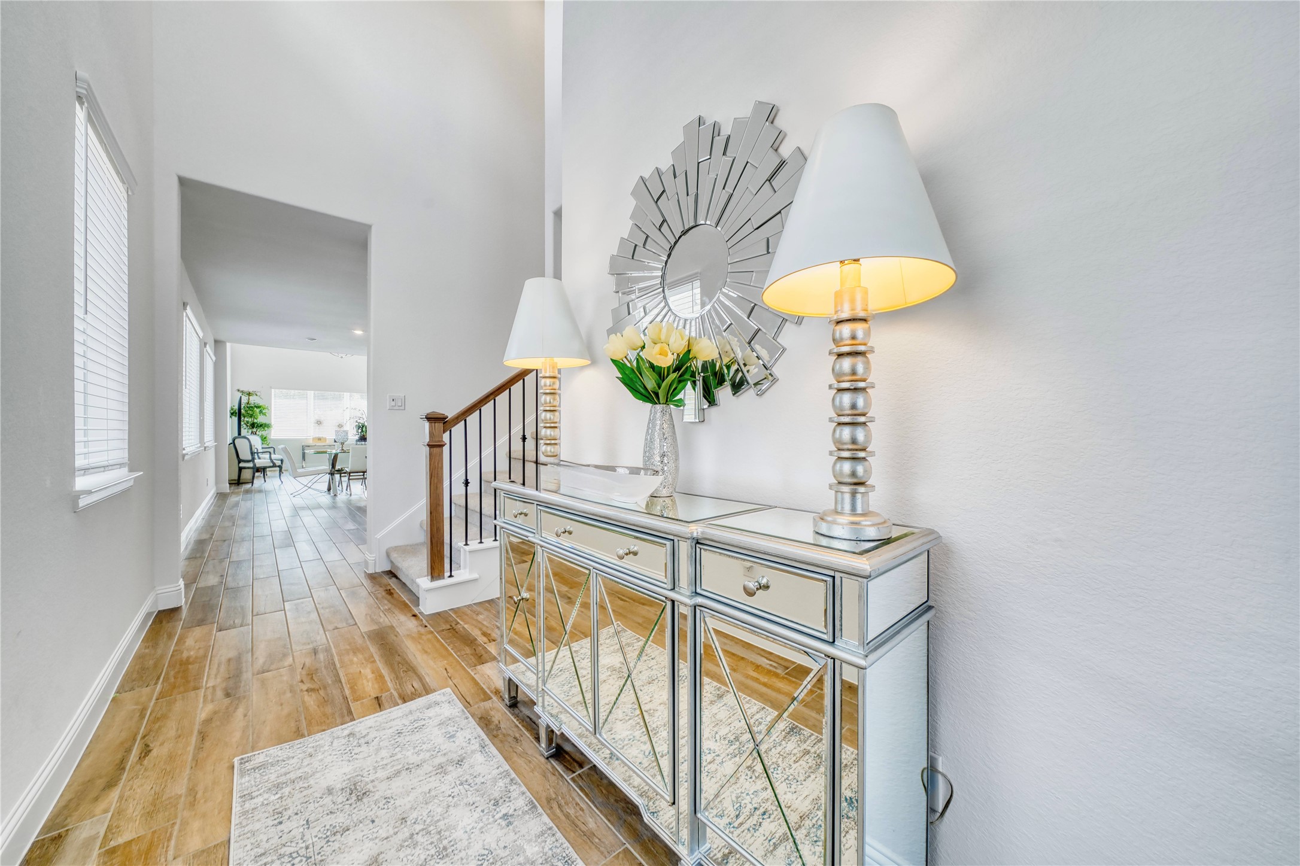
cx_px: 650
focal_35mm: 12
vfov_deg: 90.0
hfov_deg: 112.6
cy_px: 433
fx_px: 433
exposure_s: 1/8
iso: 1000
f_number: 9
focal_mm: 12
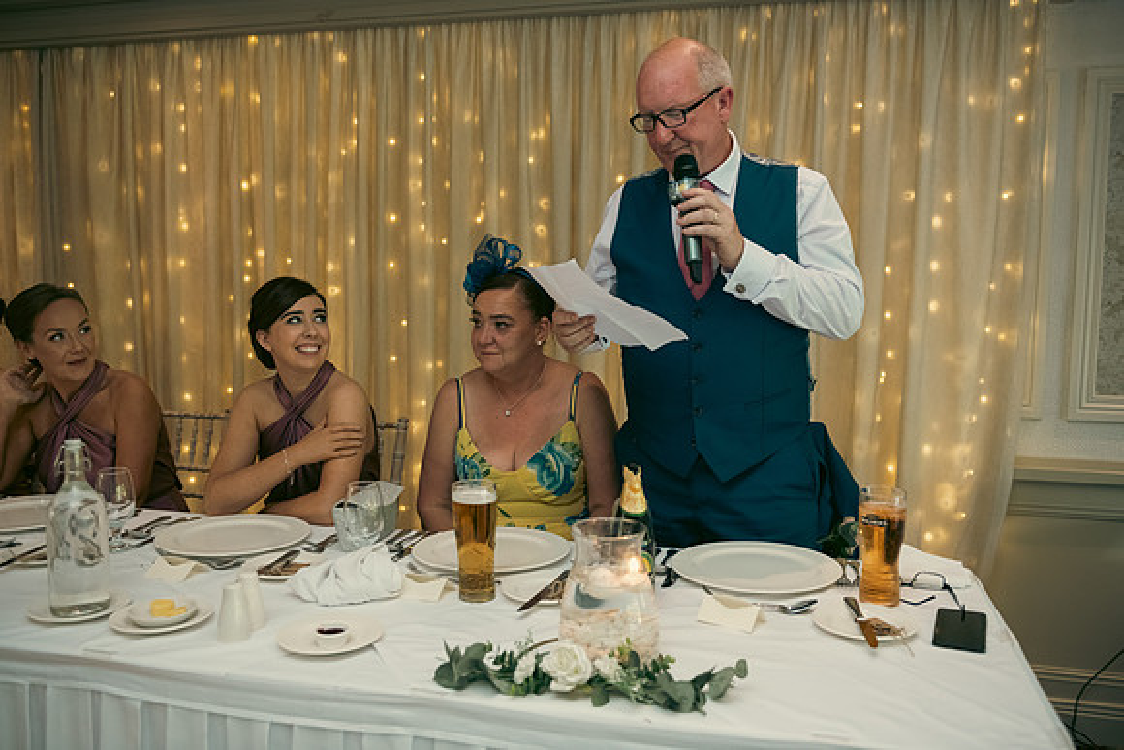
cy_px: 375
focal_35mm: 31
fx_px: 968
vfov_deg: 42.3
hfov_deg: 60.3
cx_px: 562
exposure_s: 1/160
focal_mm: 31
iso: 800
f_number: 3.5
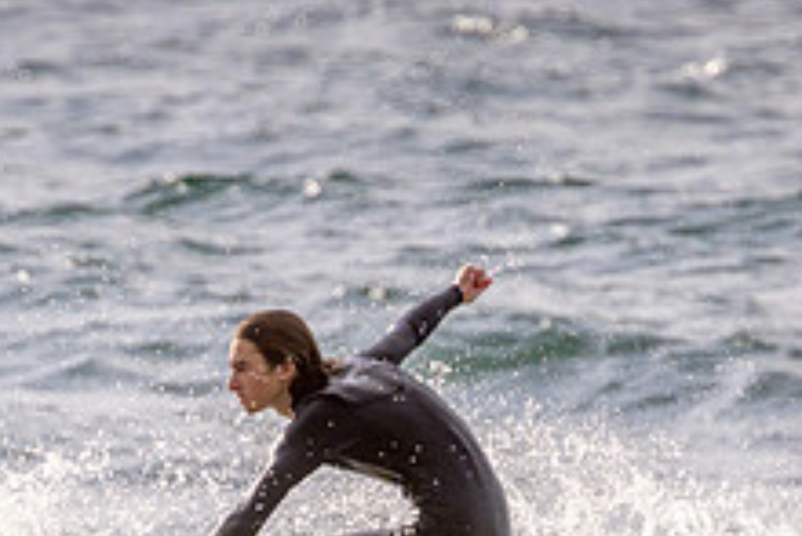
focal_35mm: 2188
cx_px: 404
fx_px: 48774
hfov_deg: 0.9
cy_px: 676
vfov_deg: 0.6
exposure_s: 1/2000
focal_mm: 800
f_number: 11
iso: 720
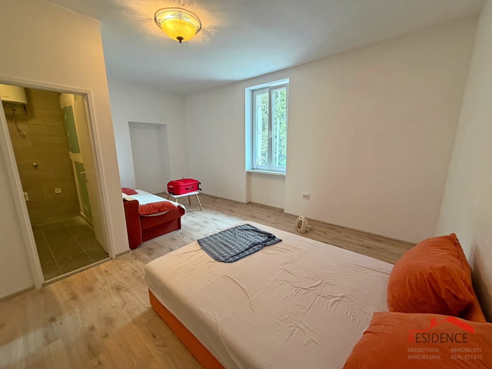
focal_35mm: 14
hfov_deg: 102.1
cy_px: 184
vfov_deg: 85.7
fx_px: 199
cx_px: 246
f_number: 2.2
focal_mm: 2.22
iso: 400
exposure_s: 1/50
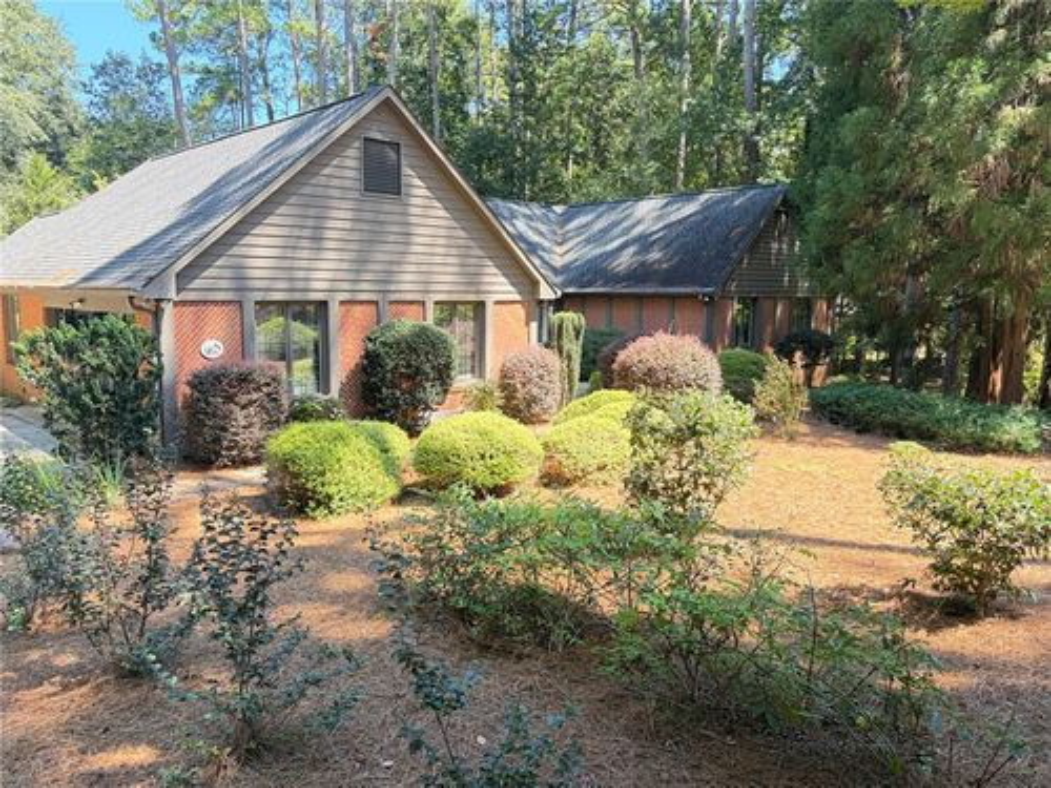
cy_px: 394
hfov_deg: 67.3
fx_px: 789
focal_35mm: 26
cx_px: 526
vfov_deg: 53.1
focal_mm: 5.96
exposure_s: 1/207
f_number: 1.6
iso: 80
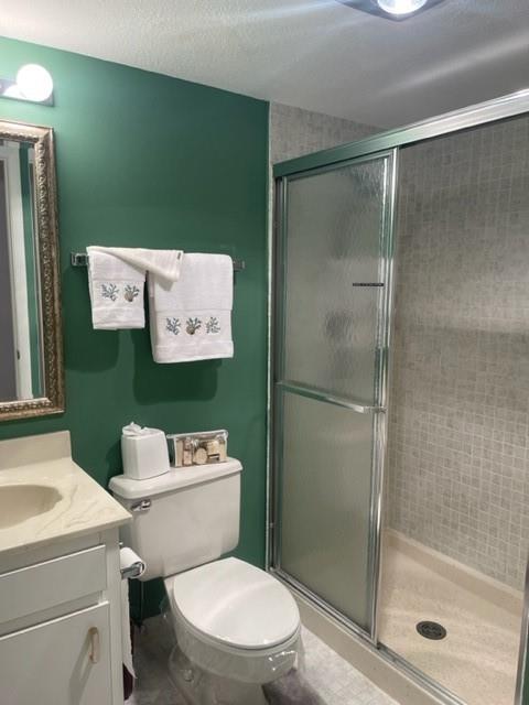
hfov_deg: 53.1
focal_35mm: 26
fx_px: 530
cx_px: 264
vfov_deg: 67.3
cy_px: 352
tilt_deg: -7.3
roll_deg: -0.8
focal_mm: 5.1
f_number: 1.6
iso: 80
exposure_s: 1/120
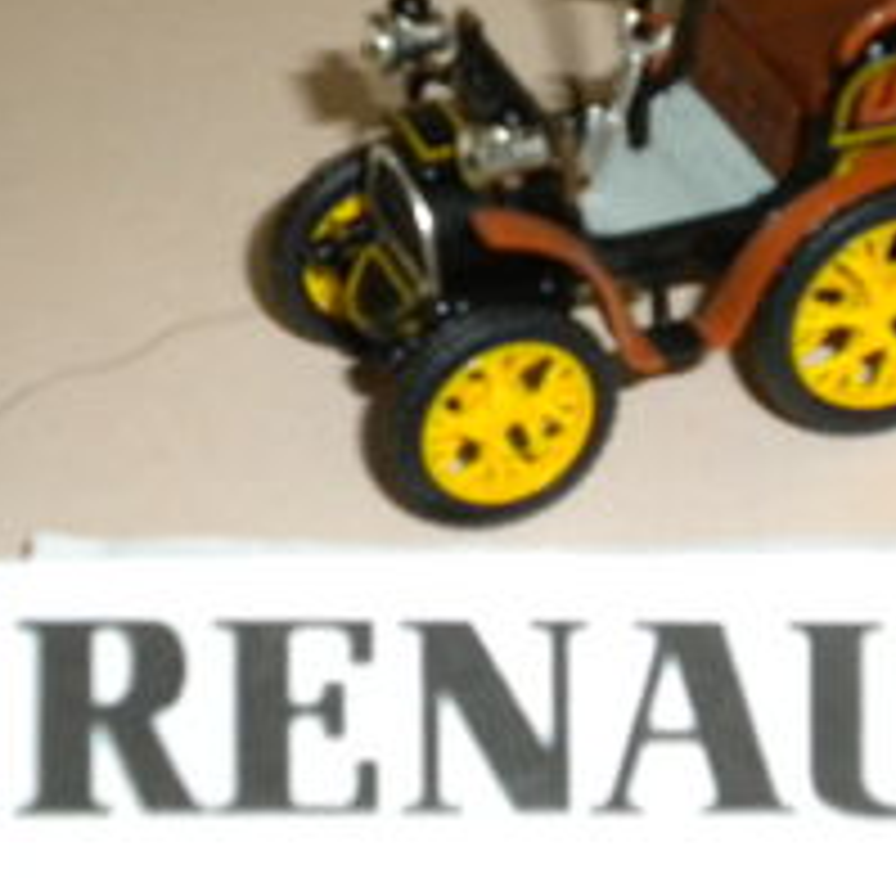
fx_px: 3543
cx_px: 576
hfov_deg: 14.4
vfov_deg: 14.4
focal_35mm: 121
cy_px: 329
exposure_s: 1/60
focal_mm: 12.3
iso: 400
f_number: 4.6
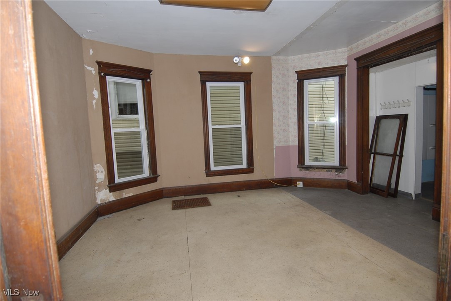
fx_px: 226
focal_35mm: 18
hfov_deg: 90.0
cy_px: 150
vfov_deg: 67.5
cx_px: 226
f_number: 5
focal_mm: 12
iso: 200
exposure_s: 1/60
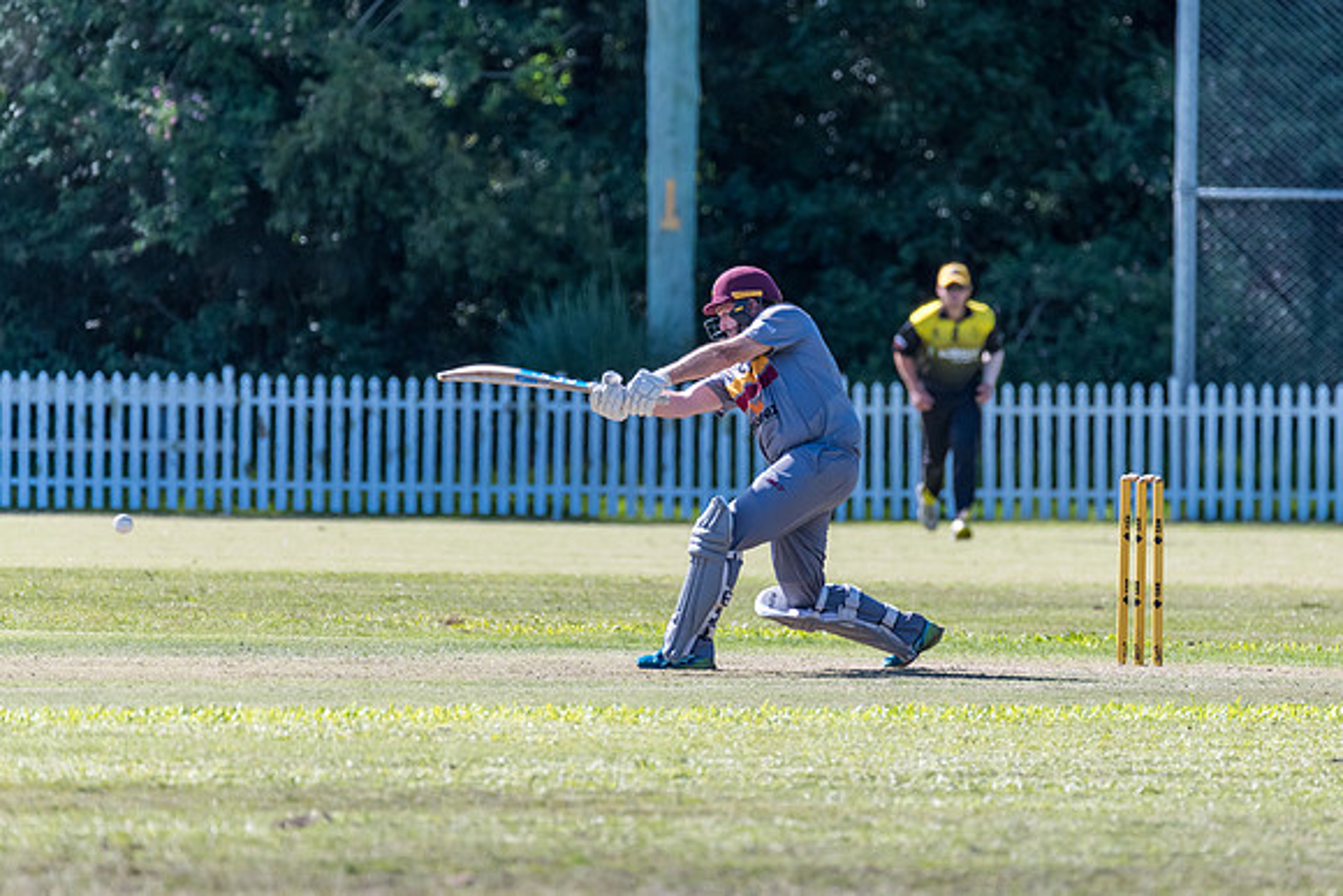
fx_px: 19657
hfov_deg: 3.9
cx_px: 766
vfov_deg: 2.6
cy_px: 451
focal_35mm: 527
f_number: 6.3
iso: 1000
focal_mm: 460
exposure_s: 1/2000
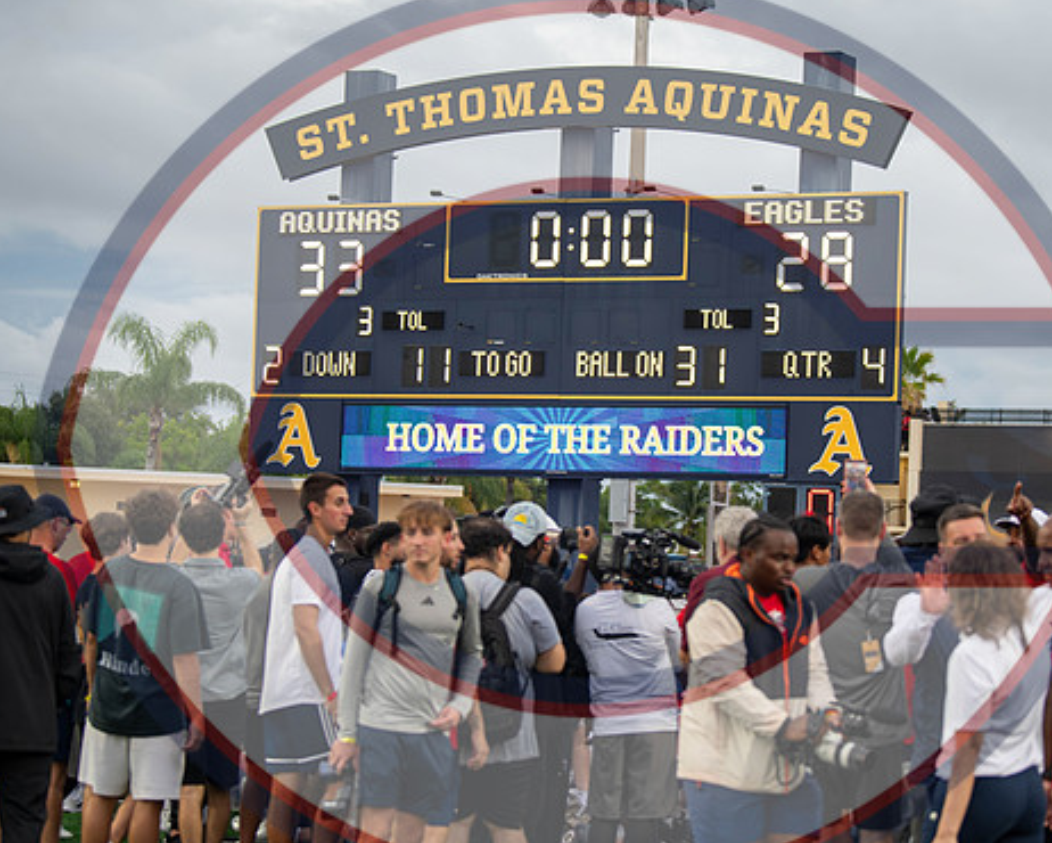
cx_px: 687
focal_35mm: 96
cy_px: 447
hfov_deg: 19.9
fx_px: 2990
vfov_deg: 16.0
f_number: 2.8
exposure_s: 1/1000
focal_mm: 70
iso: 800
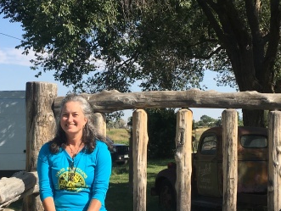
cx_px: 96
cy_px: 137
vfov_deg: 21.0
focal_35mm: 70
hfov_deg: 27.6
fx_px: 569
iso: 25
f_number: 2.2
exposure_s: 1/1748
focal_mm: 4.15
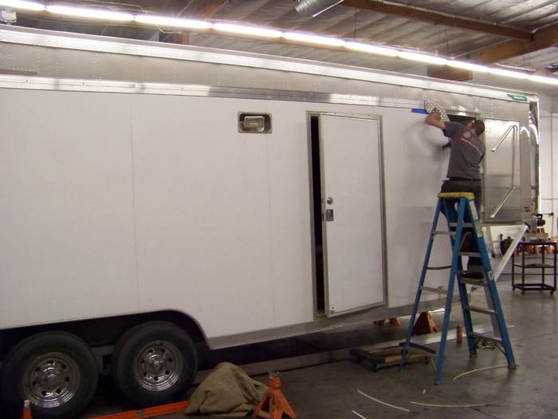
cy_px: 210
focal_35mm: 36
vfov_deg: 39.7
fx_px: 580
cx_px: 279
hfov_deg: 51.4
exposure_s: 1/30
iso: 358
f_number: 2.8
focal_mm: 5.85
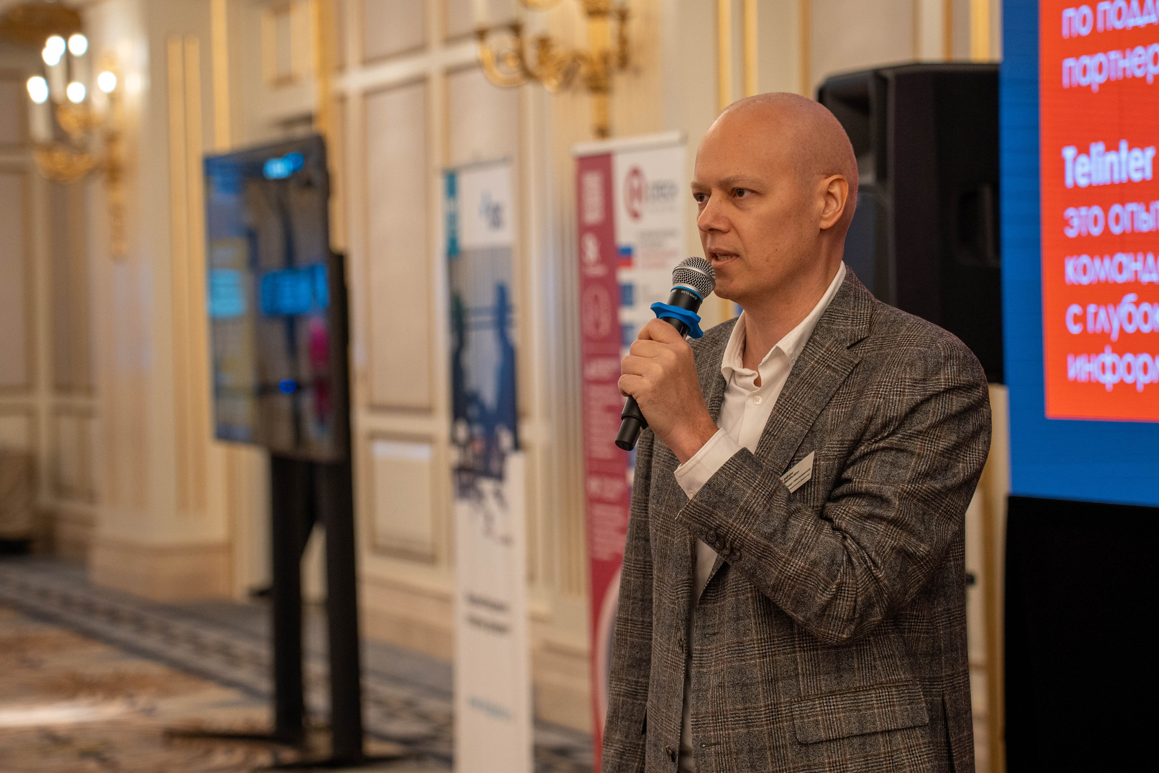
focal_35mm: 112
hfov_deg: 18.3
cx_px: 580
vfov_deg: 12.2
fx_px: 3606
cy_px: 386
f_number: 3.2
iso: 800
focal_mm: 75
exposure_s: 1/200
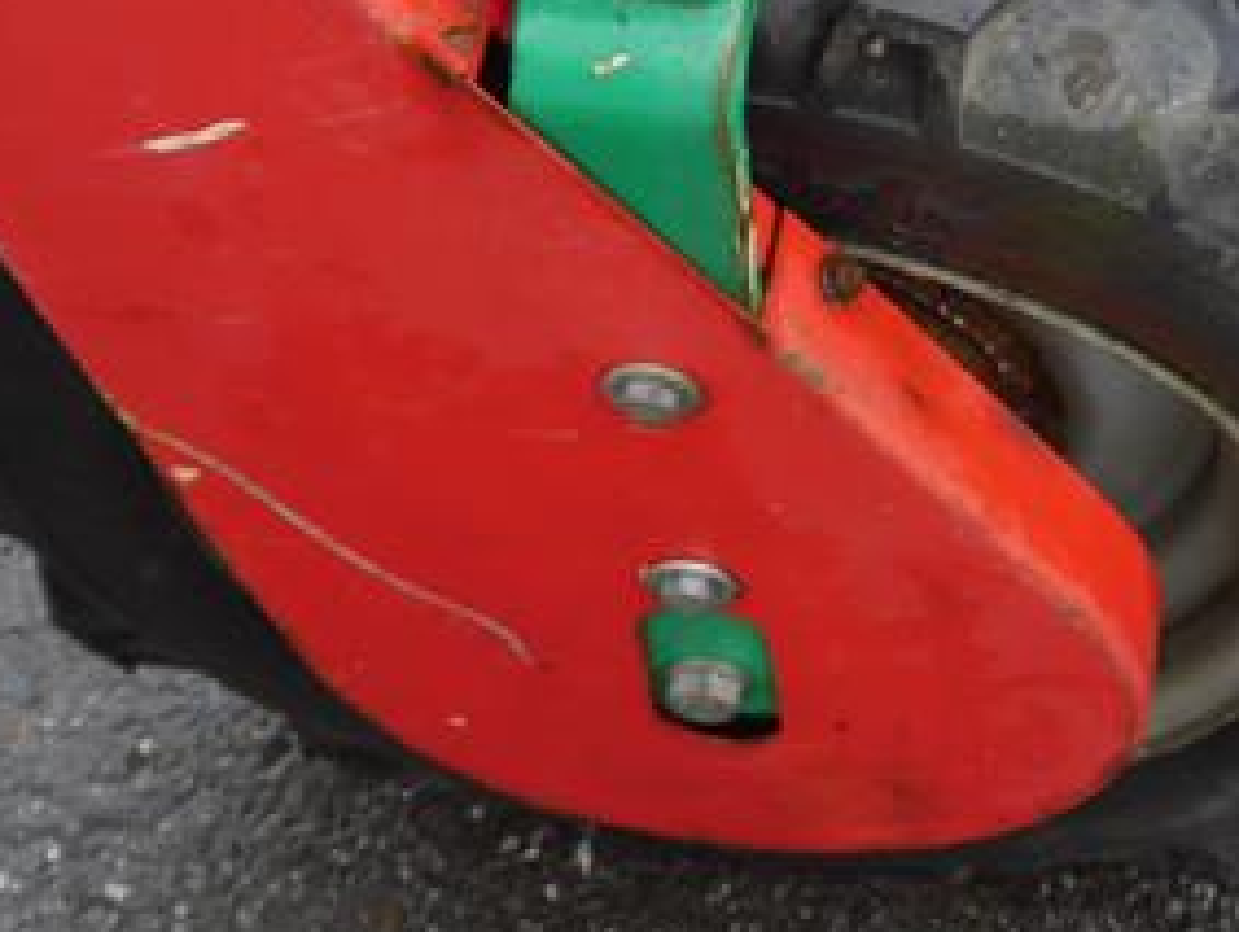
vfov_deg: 14.2
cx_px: 1309
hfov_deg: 18.8
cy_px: -236
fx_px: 3620
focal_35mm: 101
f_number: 3.5
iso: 160
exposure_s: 1/80
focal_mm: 14
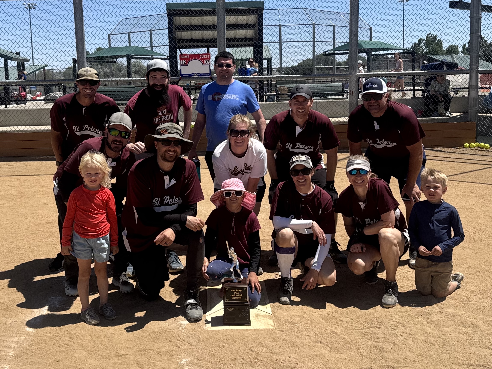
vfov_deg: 56.8
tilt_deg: -6.1
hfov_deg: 71.6
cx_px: 246
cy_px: 184
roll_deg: +0.3
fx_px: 341
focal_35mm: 24
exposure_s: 1/4049
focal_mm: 6.76
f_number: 1.78
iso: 80
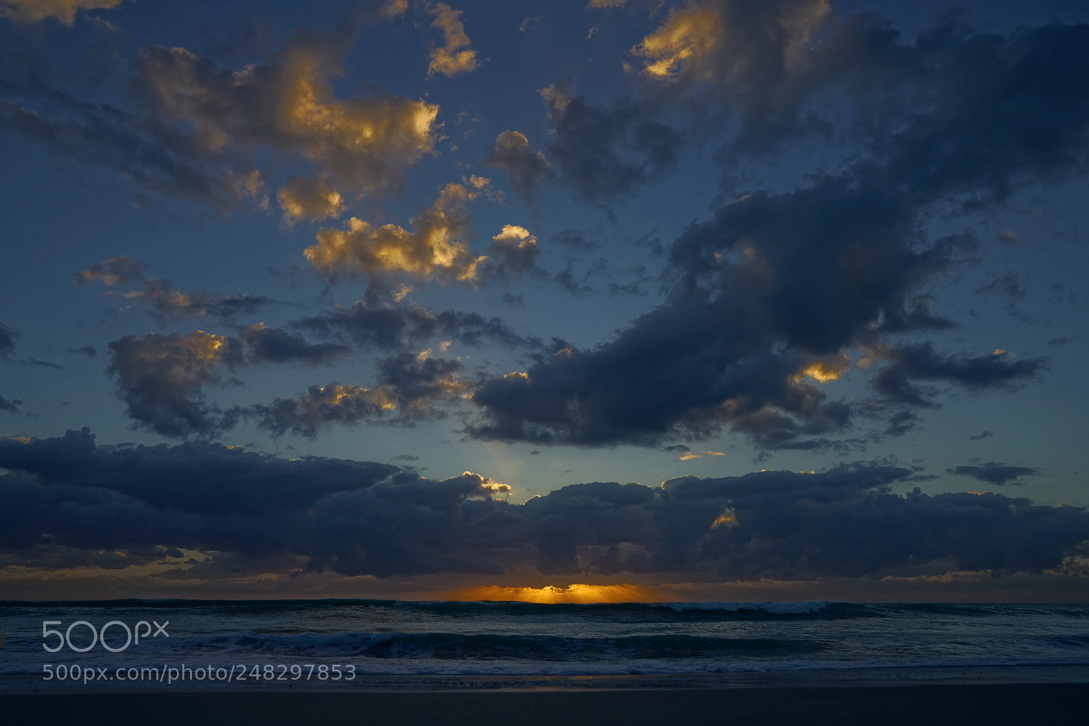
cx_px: 544
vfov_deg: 45.0
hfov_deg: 63.7
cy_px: 363
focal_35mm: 29
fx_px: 877
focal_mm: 29
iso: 50
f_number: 6.3
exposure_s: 1/400
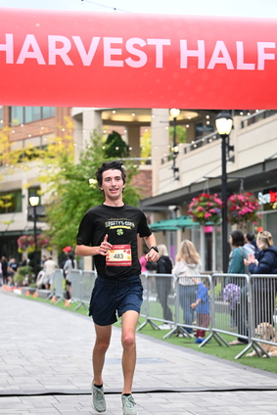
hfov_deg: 14.9
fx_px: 1061
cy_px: 265
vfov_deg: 22.1
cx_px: 166
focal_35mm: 92
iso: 1600
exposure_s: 1/1000
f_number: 2.8
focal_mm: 71
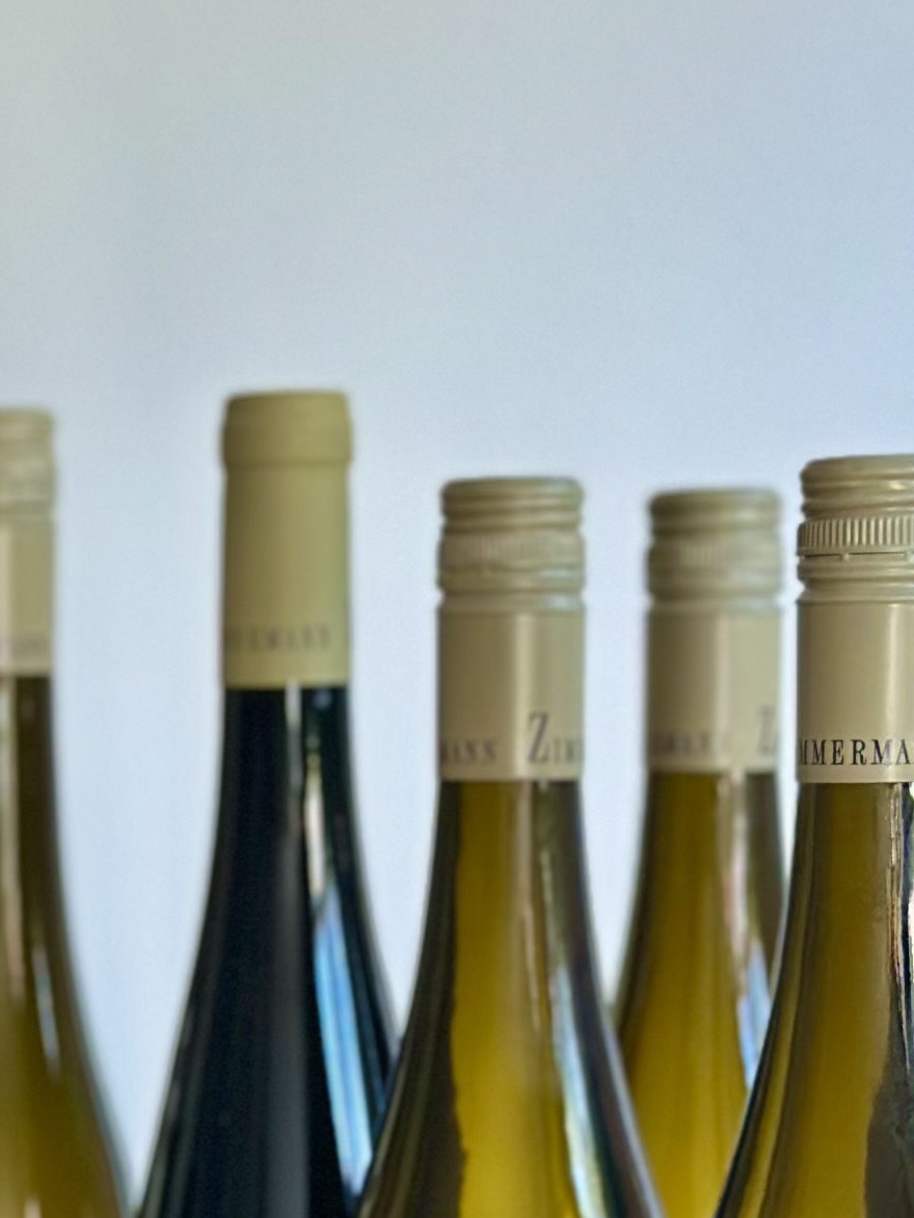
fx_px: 5808
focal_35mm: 165
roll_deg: +0.3
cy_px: 1107
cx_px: -400
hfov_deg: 8.8
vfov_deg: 11.9
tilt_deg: -3.8
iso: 125
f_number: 1.78
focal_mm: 6.86
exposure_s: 1/73
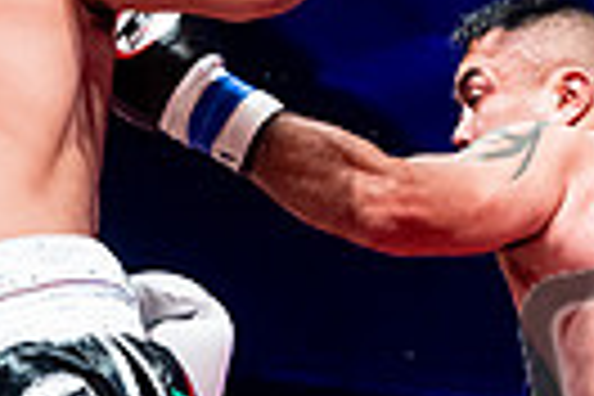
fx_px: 4240
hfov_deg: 8.0
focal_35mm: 257
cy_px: 359
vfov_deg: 5.3
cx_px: 610
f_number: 2.8
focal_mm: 53
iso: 4000
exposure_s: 1/1000
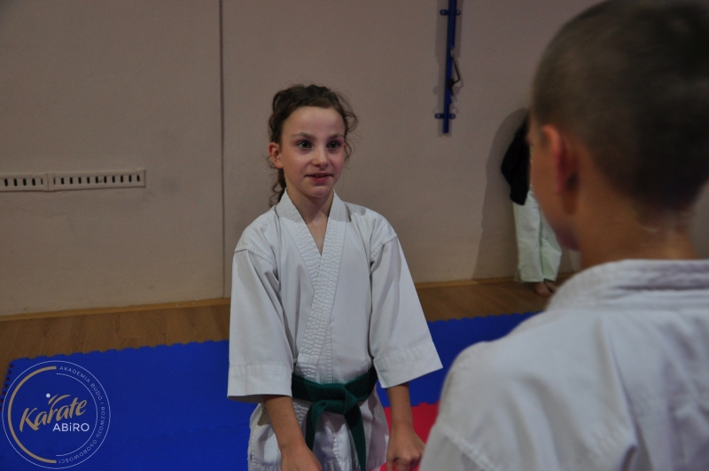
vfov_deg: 34.1
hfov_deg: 49.6
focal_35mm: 39
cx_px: 354
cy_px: 236
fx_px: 767
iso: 500
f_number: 4.5
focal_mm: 26
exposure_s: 1/10
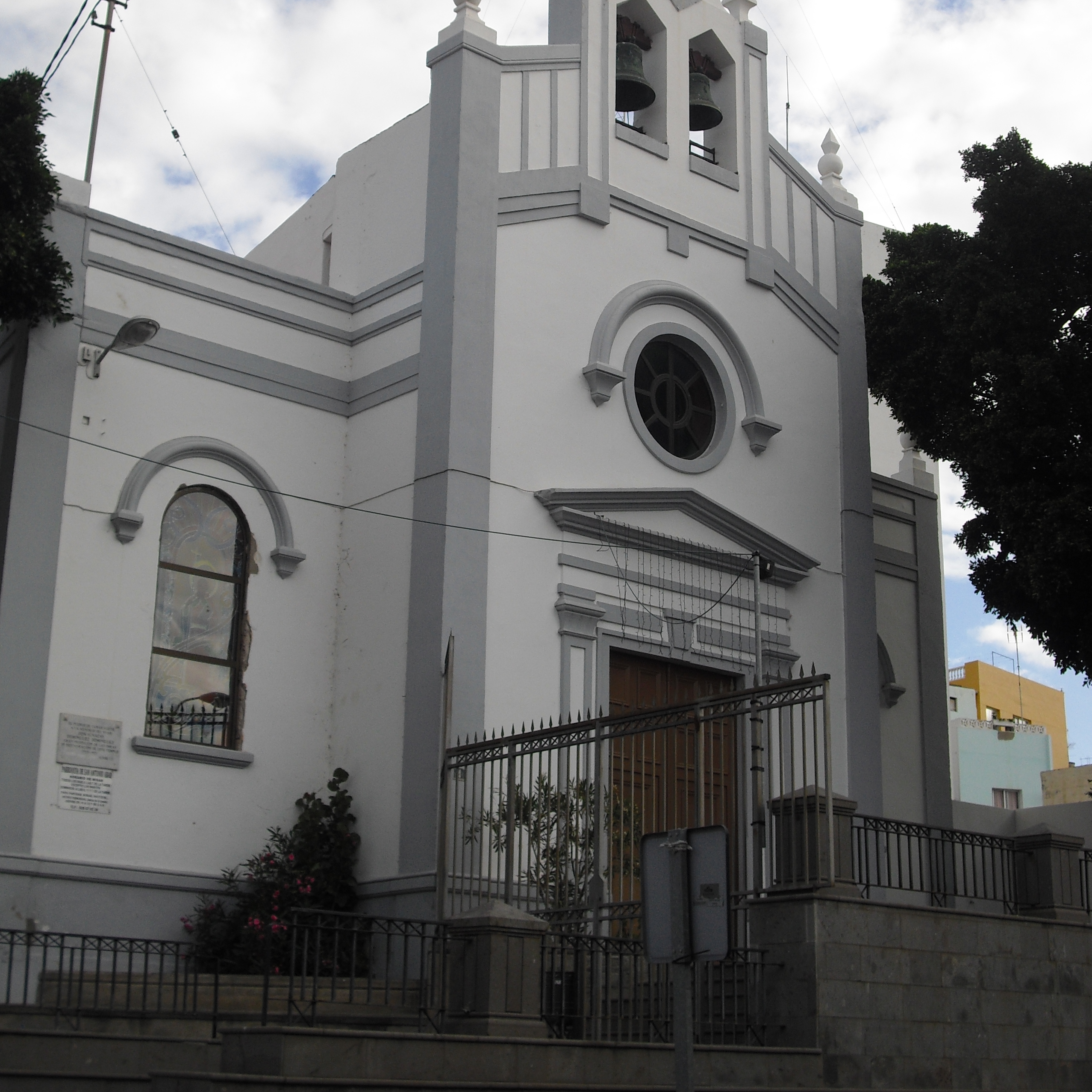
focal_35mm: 55
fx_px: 1963
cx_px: 539
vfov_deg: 31.0
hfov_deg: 31.1
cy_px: 426
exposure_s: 1/200
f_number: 6.3
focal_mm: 7.6
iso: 64
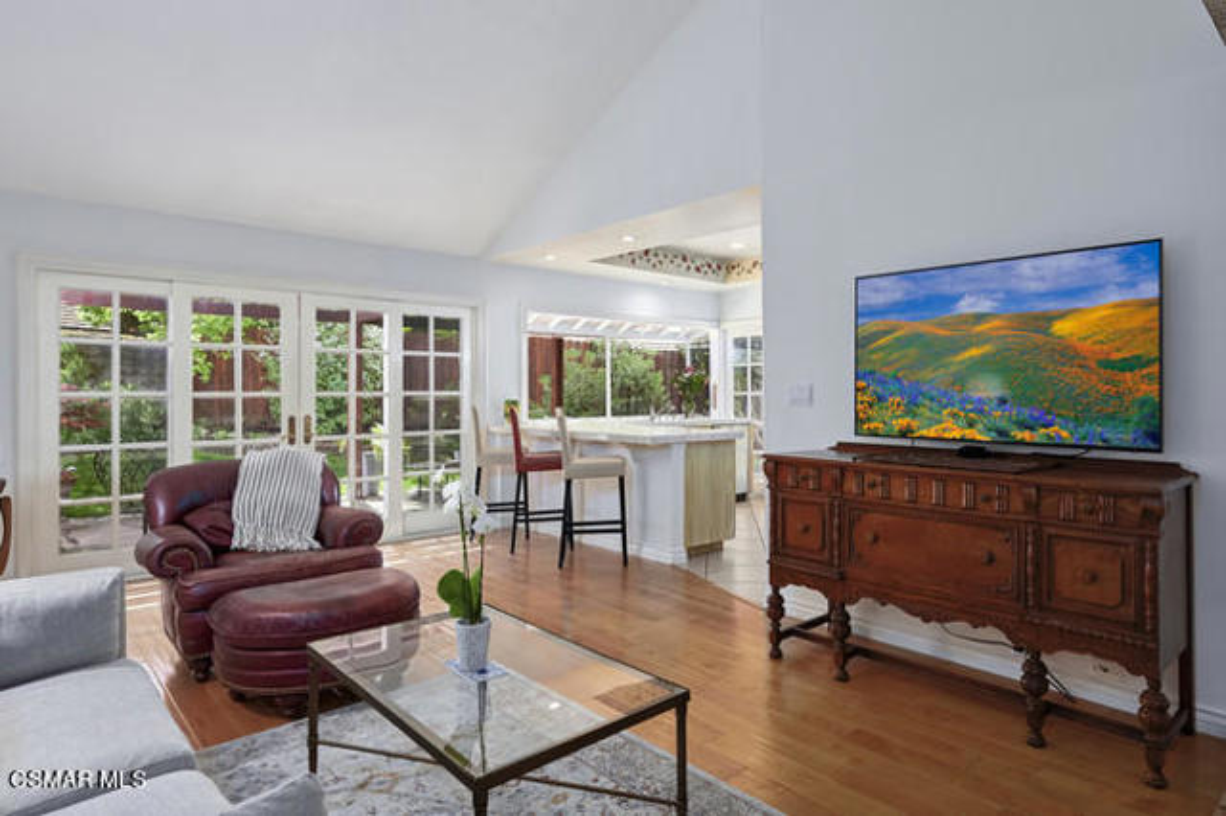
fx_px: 596
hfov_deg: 91.6
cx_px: 613
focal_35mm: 18
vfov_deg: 68.8
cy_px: 408
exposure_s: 1/13
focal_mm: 17.5
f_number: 7.1
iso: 400
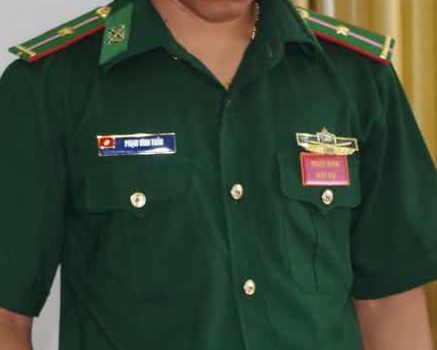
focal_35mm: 166
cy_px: 282
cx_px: 169
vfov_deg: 9.3
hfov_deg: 11.6
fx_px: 2147
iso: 400
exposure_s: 1/30
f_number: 4
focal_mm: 26.25
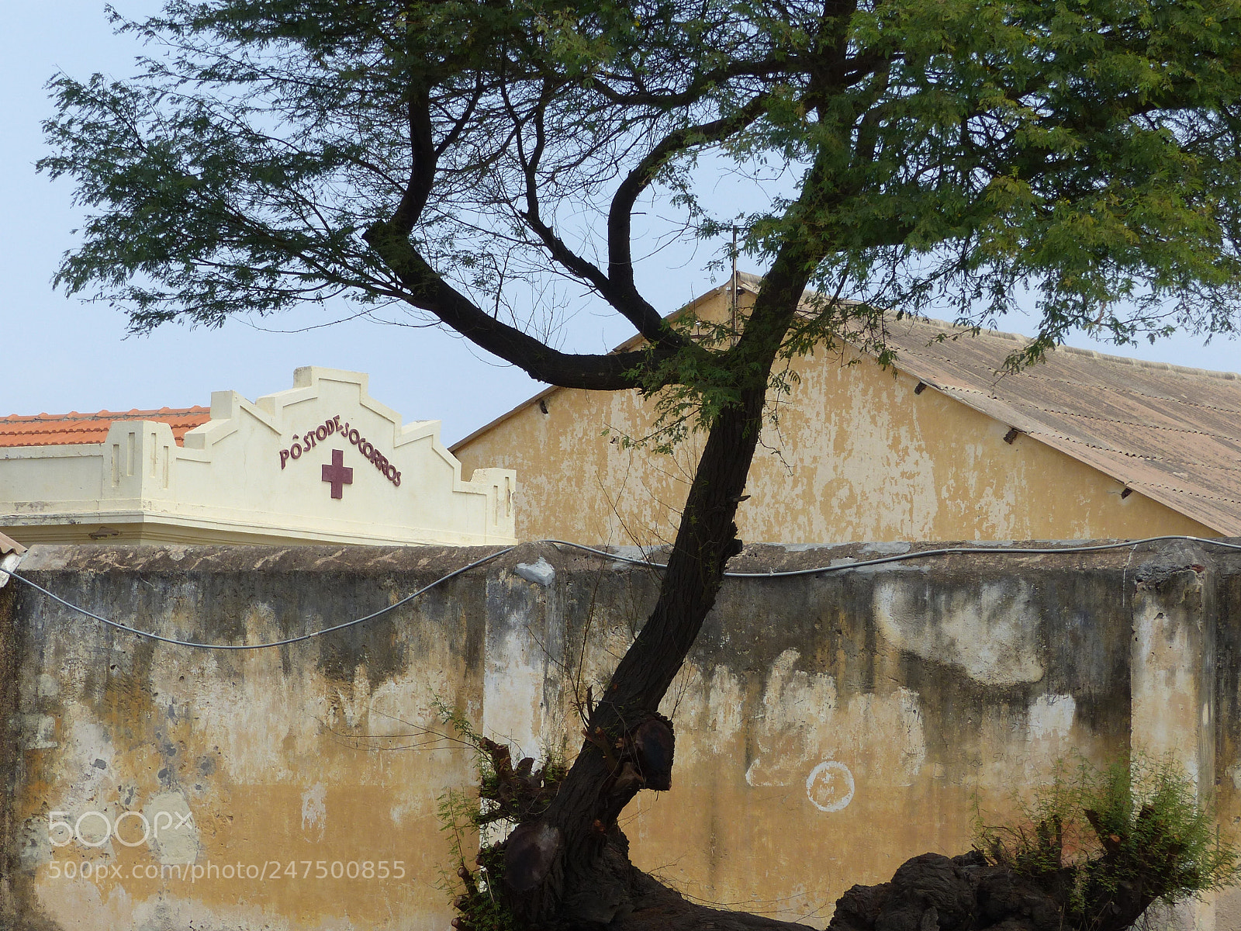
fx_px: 4876
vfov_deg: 10.9
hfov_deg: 14.5
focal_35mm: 136
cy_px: 466
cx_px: 620
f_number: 4
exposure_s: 1/1000
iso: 100
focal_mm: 22.2
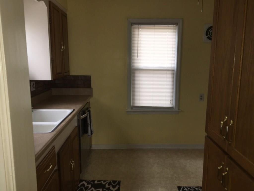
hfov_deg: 61.7
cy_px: 96
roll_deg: +0.0
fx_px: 213
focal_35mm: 29
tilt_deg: -9.5
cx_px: 127
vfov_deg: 48.2
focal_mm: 4.15
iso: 25
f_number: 2.2
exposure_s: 1/30
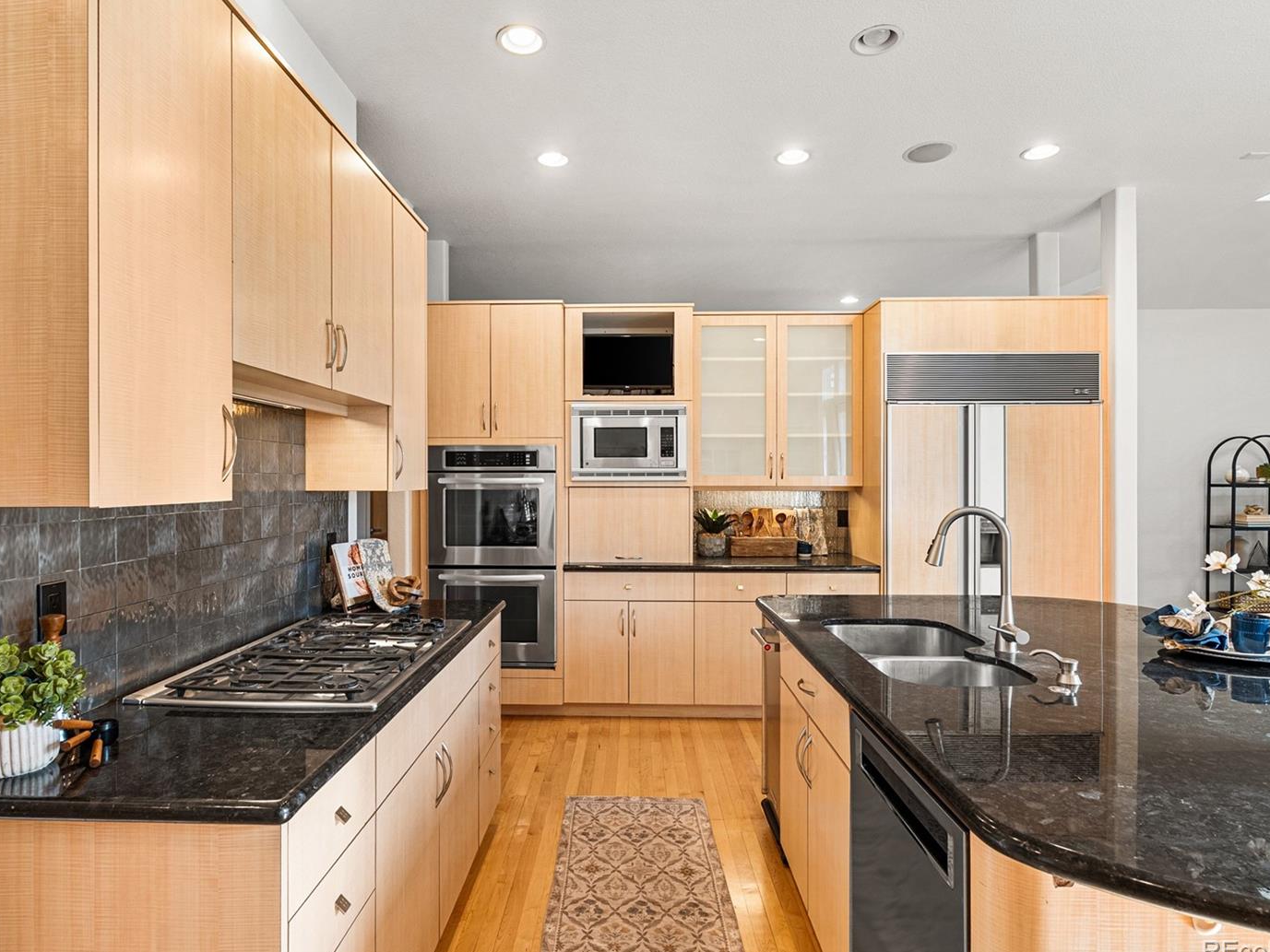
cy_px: 477
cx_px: 613
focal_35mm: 20
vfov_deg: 67.2
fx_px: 718
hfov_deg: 83.0
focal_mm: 17.5
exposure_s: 1/2.5
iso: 200
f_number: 8
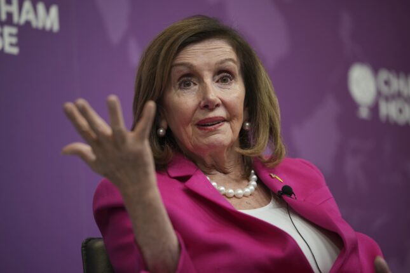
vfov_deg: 6.9
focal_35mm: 198
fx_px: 2255
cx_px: 205
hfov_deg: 10.4
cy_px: 136
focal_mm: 198
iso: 800
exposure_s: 1/320
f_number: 2.8
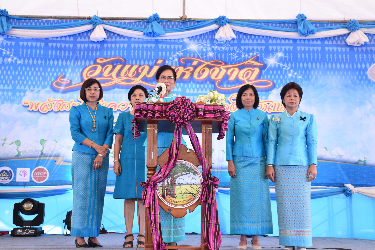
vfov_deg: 25.8
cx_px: 188
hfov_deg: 37.9
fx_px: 547
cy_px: 125
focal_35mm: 52
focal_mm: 35
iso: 400
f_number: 6.3
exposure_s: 1/160
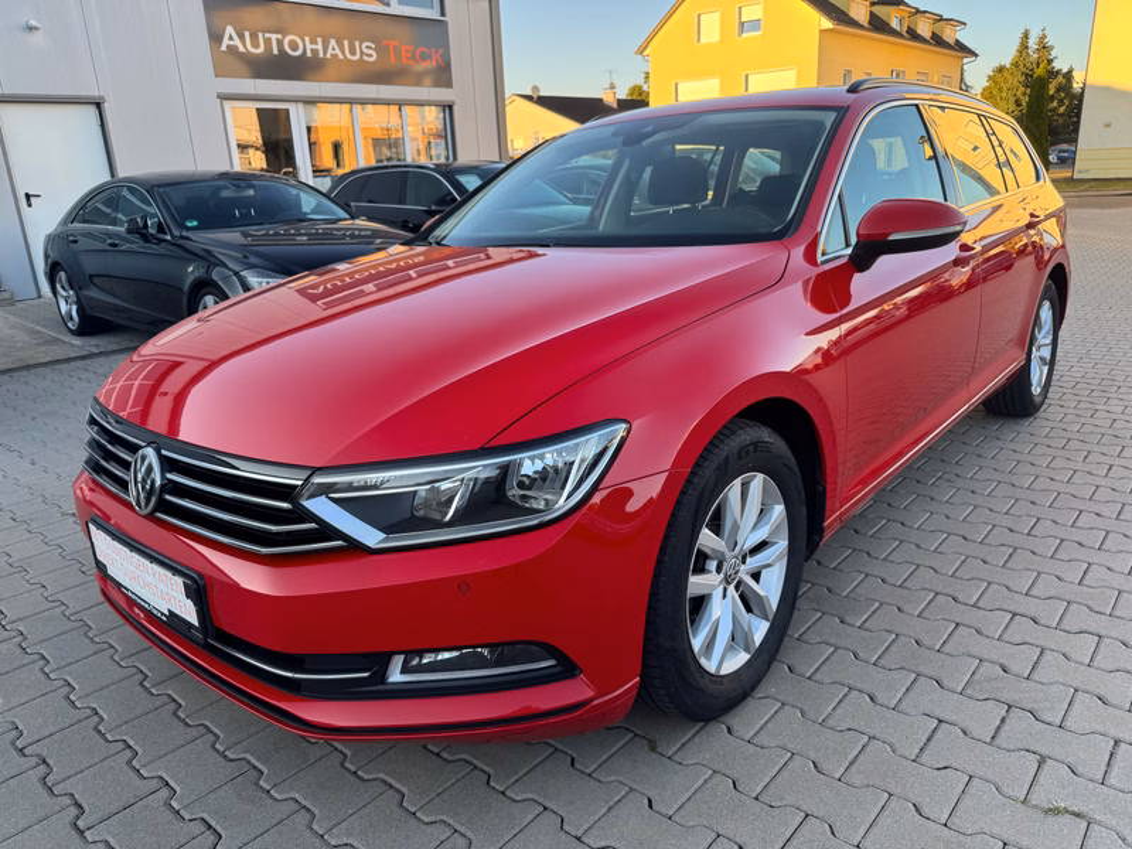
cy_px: 424
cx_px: 566
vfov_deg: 56.8
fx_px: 785
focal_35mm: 24
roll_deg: +4.0
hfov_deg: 71.6
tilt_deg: -17.4
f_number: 1.78
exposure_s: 1/259
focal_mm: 6.76
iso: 64
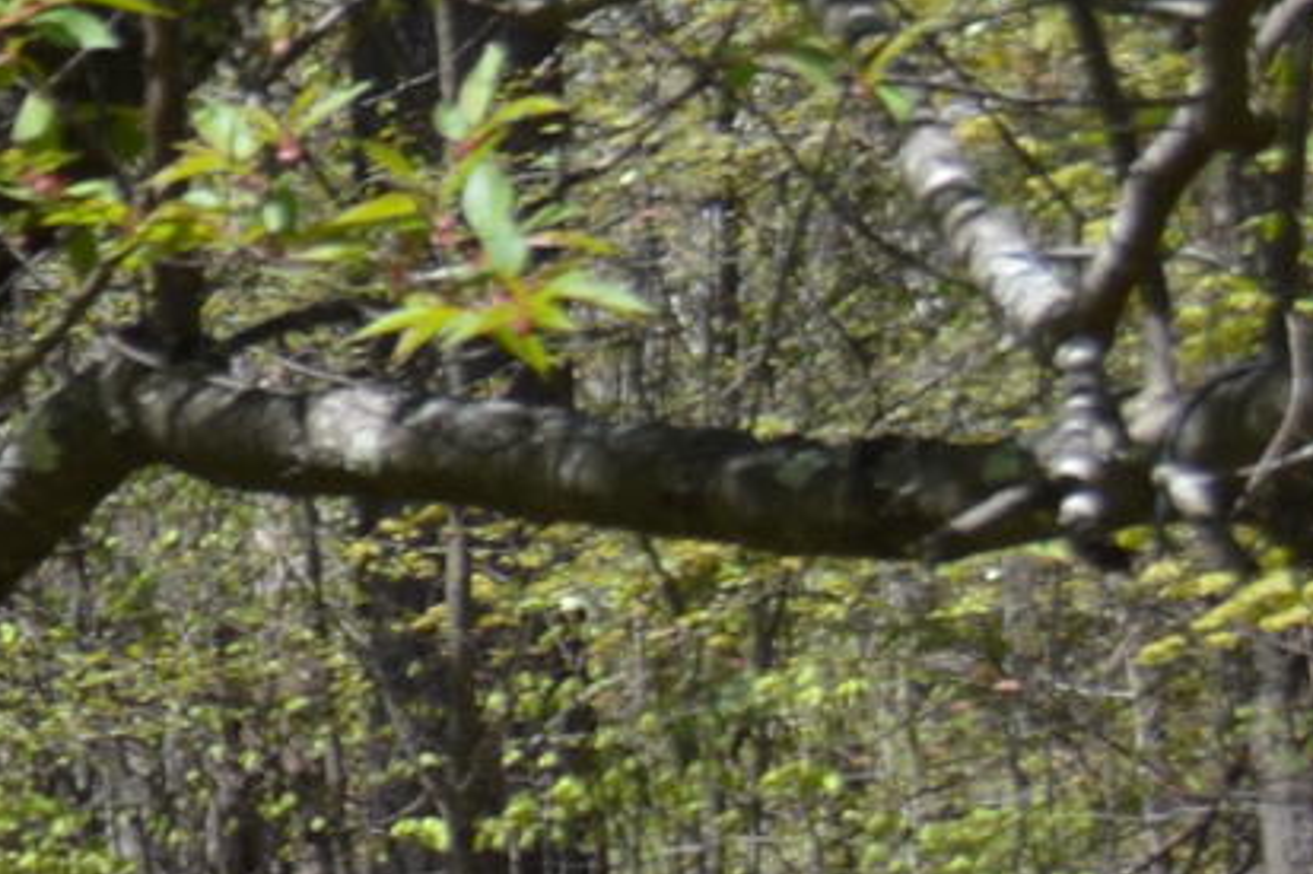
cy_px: 1691
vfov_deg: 4.8
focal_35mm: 283
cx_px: -3386
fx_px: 10317
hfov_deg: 6.3
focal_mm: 26
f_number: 6.3
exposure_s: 1/160
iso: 100
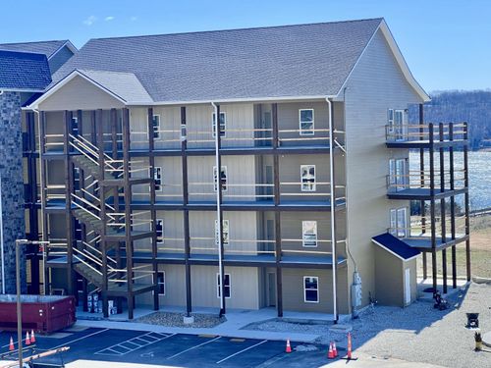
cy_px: 184
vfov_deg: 19.1
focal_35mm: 77
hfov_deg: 25.3
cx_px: 246
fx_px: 1092
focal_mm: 9
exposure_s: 1/428
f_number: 2.8
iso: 32
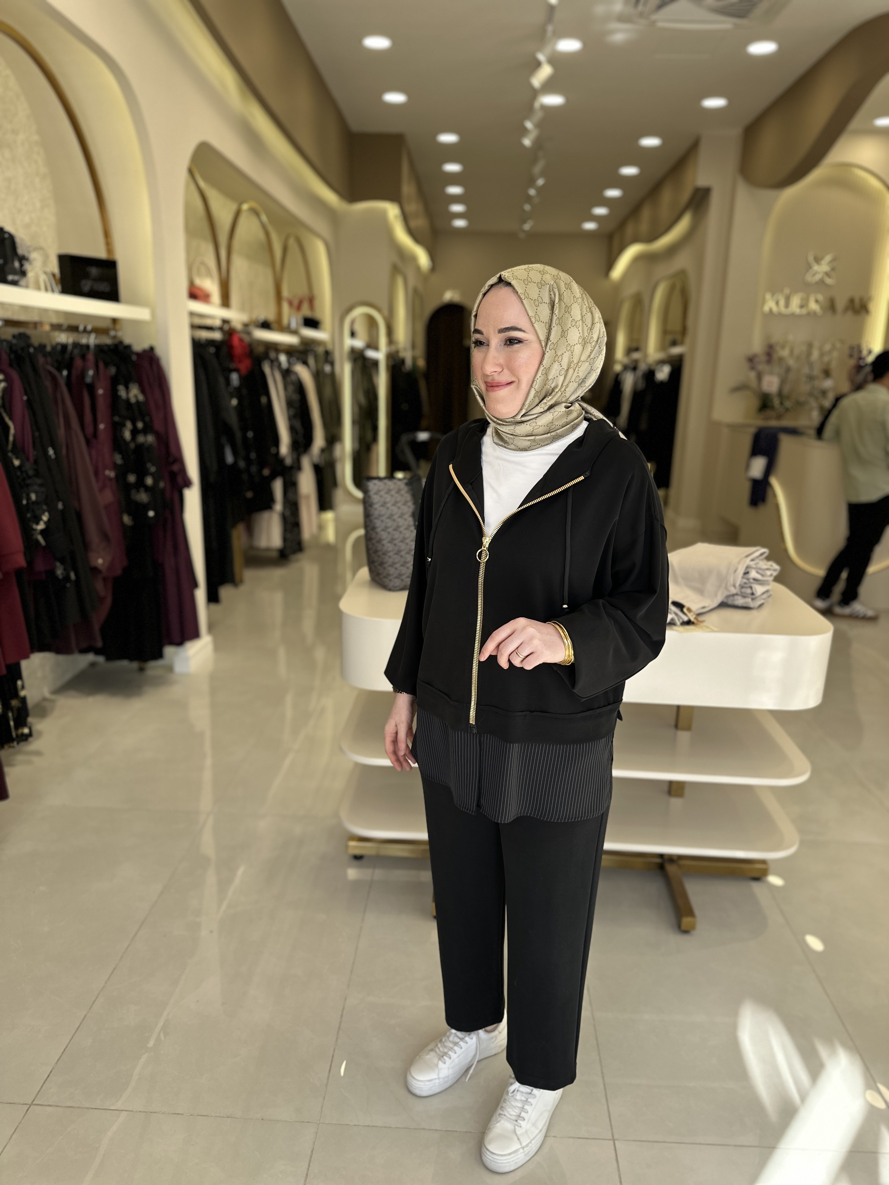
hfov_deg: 56.8
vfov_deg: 71.6
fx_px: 822
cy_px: 592
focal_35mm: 24
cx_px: 444
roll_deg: -1.9
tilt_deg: -14.6
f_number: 1.78
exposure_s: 1/439
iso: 80
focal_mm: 6.86
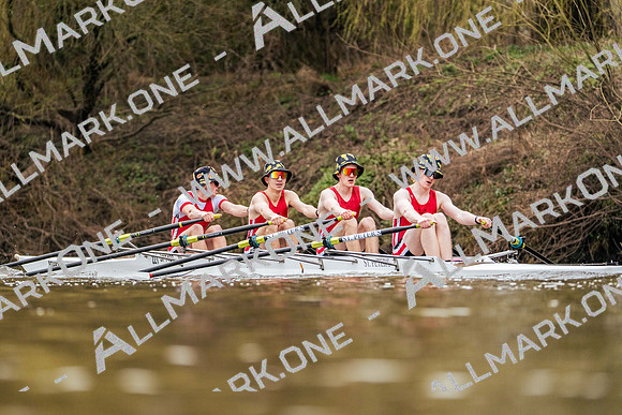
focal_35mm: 400
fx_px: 6912
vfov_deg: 3.4
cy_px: 208
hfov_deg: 5.2
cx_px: 311
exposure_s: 1/2000
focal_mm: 400
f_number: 6.3
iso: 2000
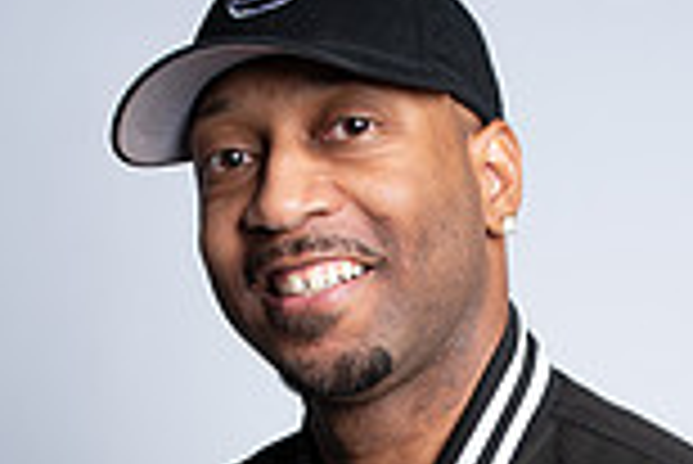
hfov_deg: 19.9
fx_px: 1965
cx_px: 454
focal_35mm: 102
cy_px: 761
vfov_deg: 12.6
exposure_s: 1/200
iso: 250
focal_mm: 35
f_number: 6.3
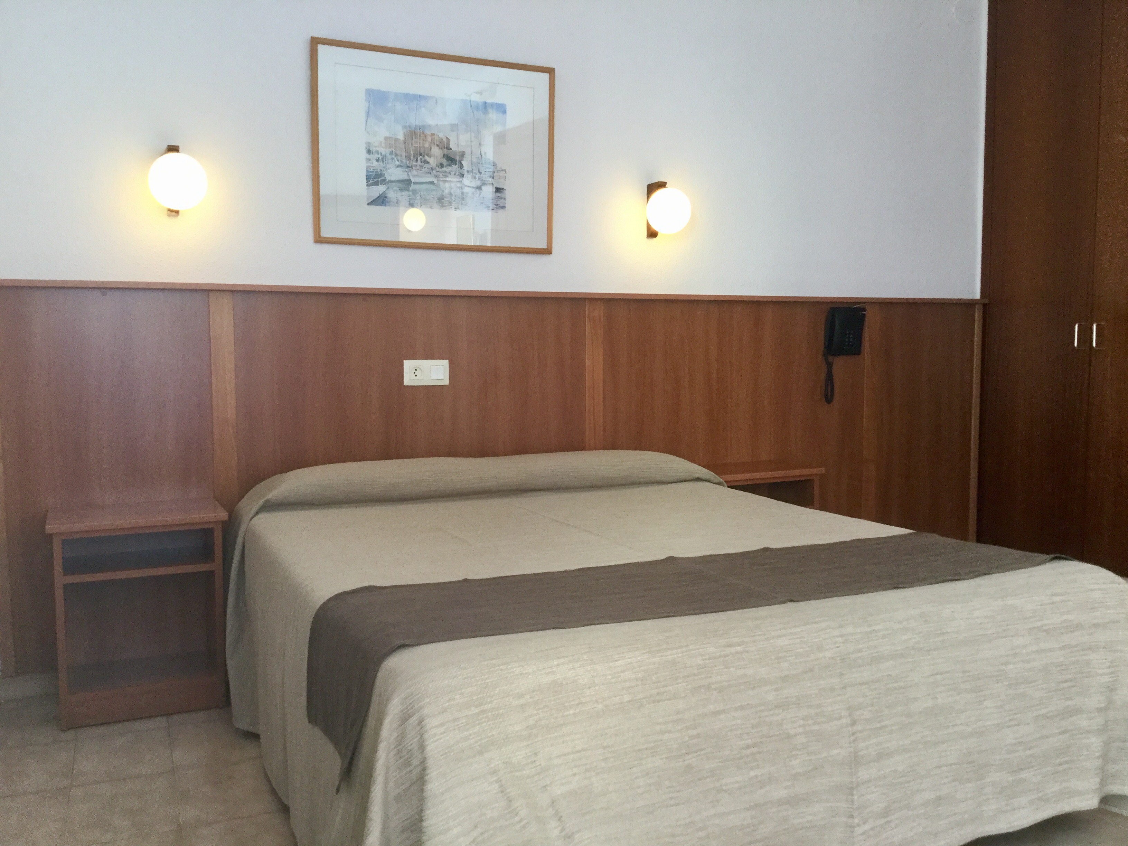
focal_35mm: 31
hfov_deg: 58.4
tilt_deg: -4.2
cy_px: 423
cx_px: 564
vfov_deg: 45.4
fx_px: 1010
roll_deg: +0.6
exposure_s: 1/33
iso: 100
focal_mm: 3.3
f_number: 2.4
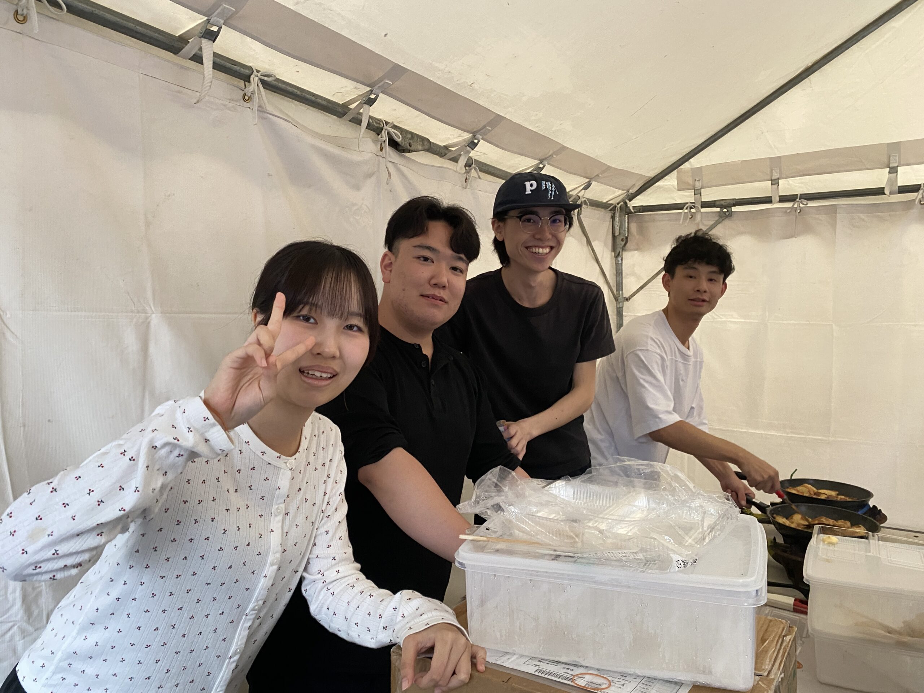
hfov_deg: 67.3
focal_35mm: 26
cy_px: 346
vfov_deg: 53.1
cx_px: 462
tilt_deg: -2.8
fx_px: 694
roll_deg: -1.9
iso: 320
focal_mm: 4.25
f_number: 1.8
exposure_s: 1/60
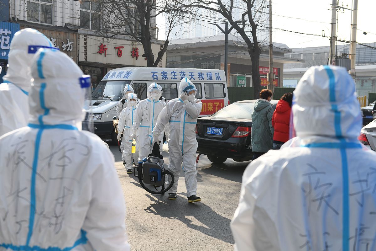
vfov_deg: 28.1
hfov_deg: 41.1
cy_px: 126
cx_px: 188
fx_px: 501
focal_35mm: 48
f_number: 4
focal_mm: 48
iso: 400
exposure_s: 1/1600
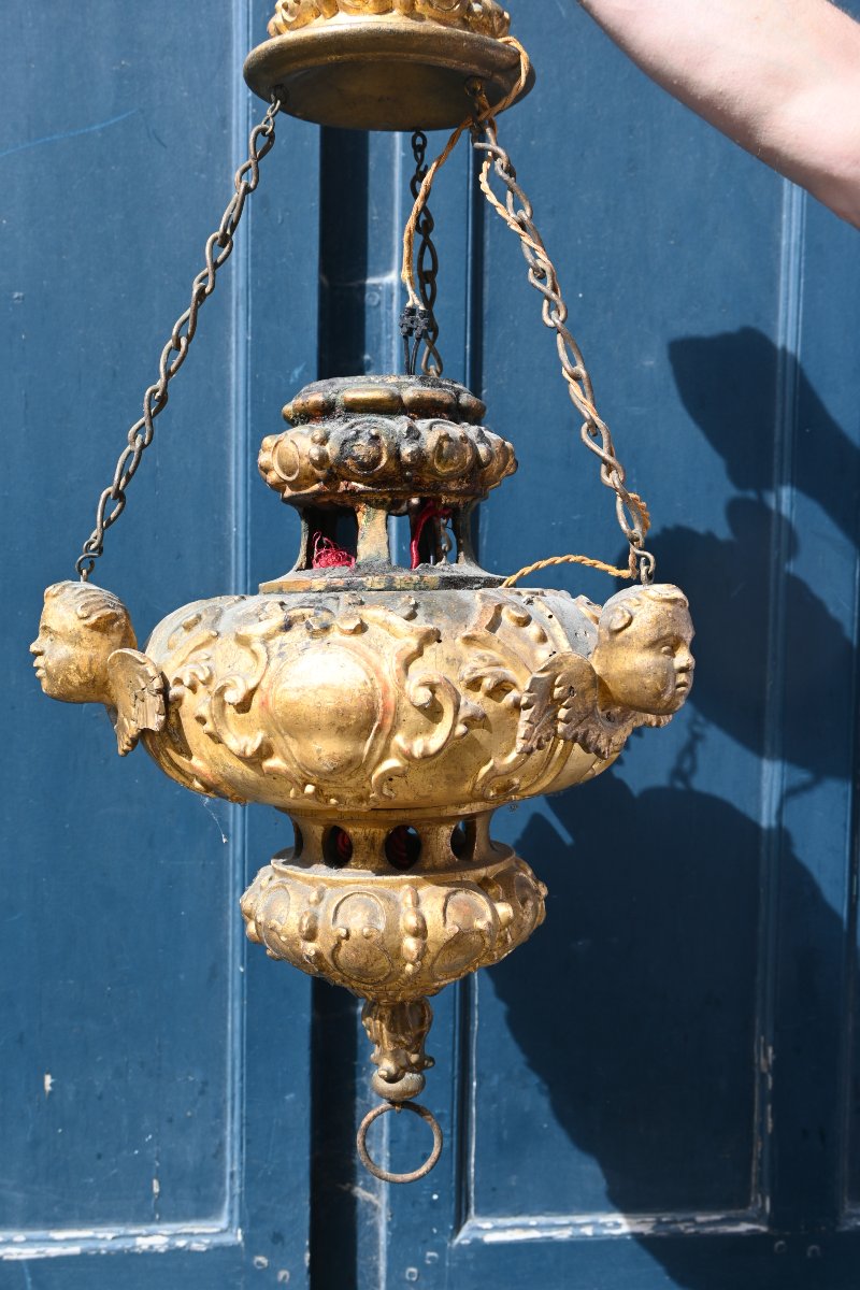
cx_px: 430
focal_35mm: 39
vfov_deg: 49.6
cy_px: 645
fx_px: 1397
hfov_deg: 34.2
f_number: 5.6
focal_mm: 26
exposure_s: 1/250
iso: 125
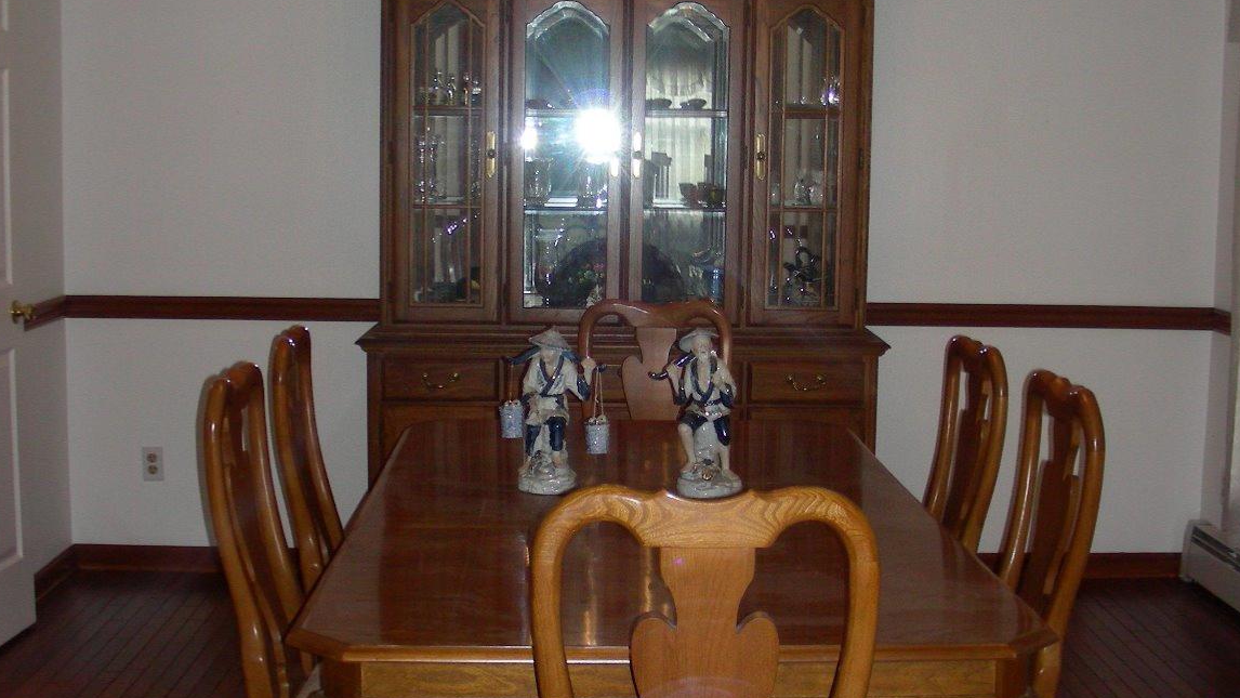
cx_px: 663
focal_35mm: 52
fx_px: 1710
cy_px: 378
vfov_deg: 23.1
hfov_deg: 39.8
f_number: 3.5
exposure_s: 1/60.1
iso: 119
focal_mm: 6.3
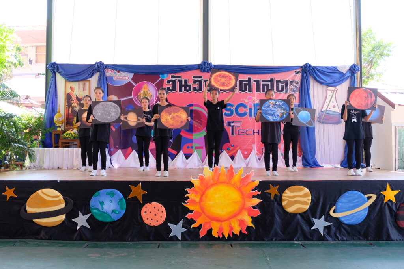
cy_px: 134
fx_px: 471
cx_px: 202
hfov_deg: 46.4
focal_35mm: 42
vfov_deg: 31.9
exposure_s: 1/60
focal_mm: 28.2
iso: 400
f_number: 4.5
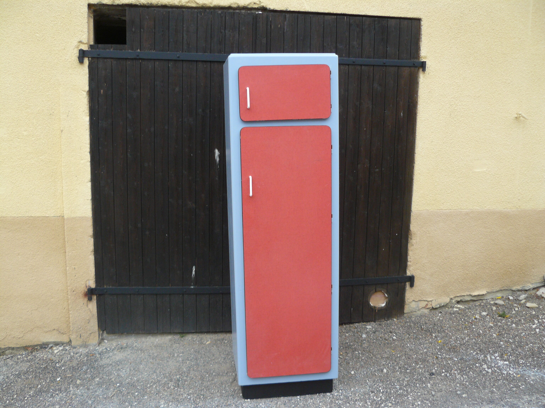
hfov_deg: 51.4
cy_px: 204
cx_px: 272
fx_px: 567
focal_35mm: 36
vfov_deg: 39.7
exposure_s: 1/80
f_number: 2.8
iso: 100
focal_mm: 6
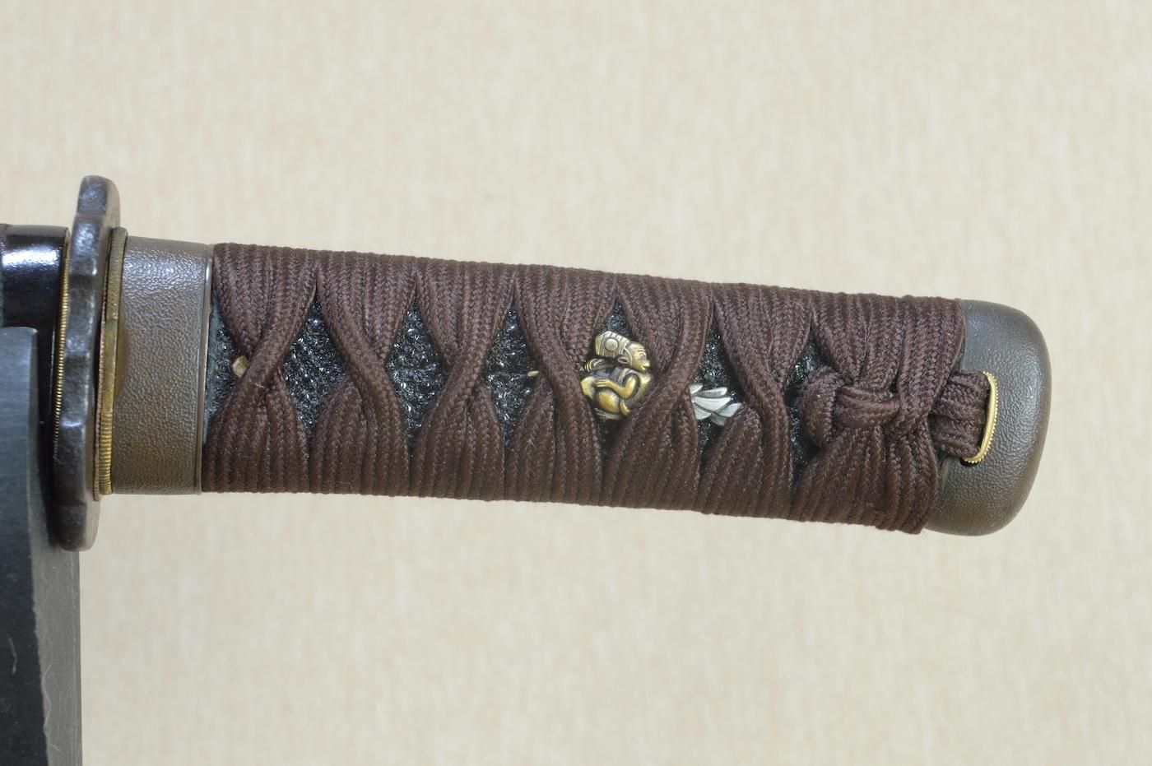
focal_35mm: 87
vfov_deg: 15.7
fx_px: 2782
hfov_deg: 23.4
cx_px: 576
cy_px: 383
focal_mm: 58
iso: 400
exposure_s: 1/1.6
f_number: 11
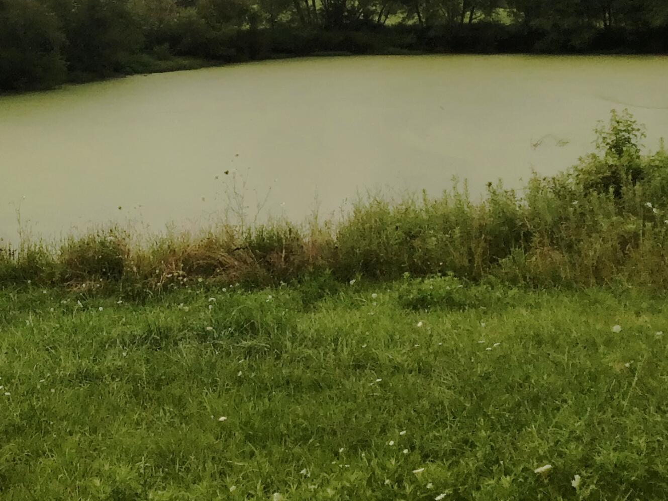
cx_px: 127
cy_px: 72
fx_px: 1350
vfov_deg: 20.7
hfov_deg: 27.2
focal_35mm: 70
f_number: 2.4
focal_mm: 3.3
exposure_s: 1/60
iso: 32
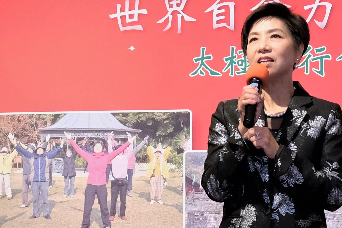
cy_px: 224
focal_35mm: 125
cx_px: 289
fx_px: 1187
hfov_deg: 16.2
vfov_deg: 10.9
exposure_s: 1/100
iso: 1600
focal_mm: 26.6
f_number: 4.2
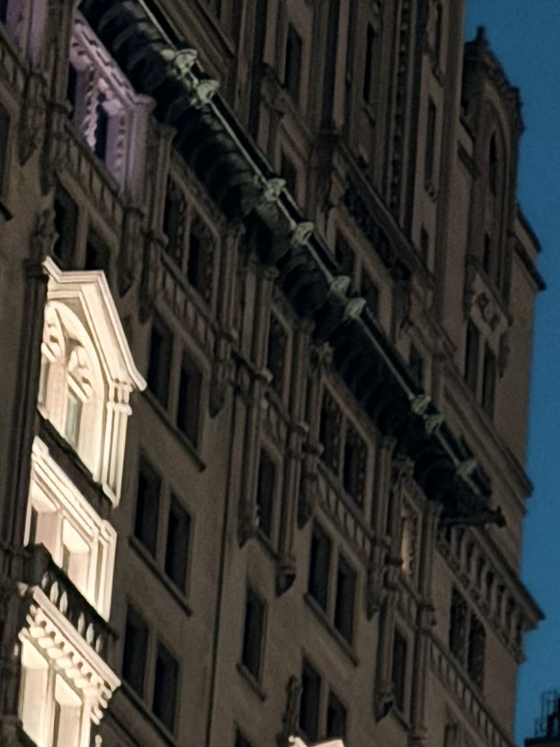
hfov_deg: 6.3
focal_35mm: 233
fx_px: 5027
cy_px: 1269
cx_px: 985
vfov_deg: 8.2
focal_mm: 6.76
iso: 640
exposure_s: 1/24
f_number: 1.78
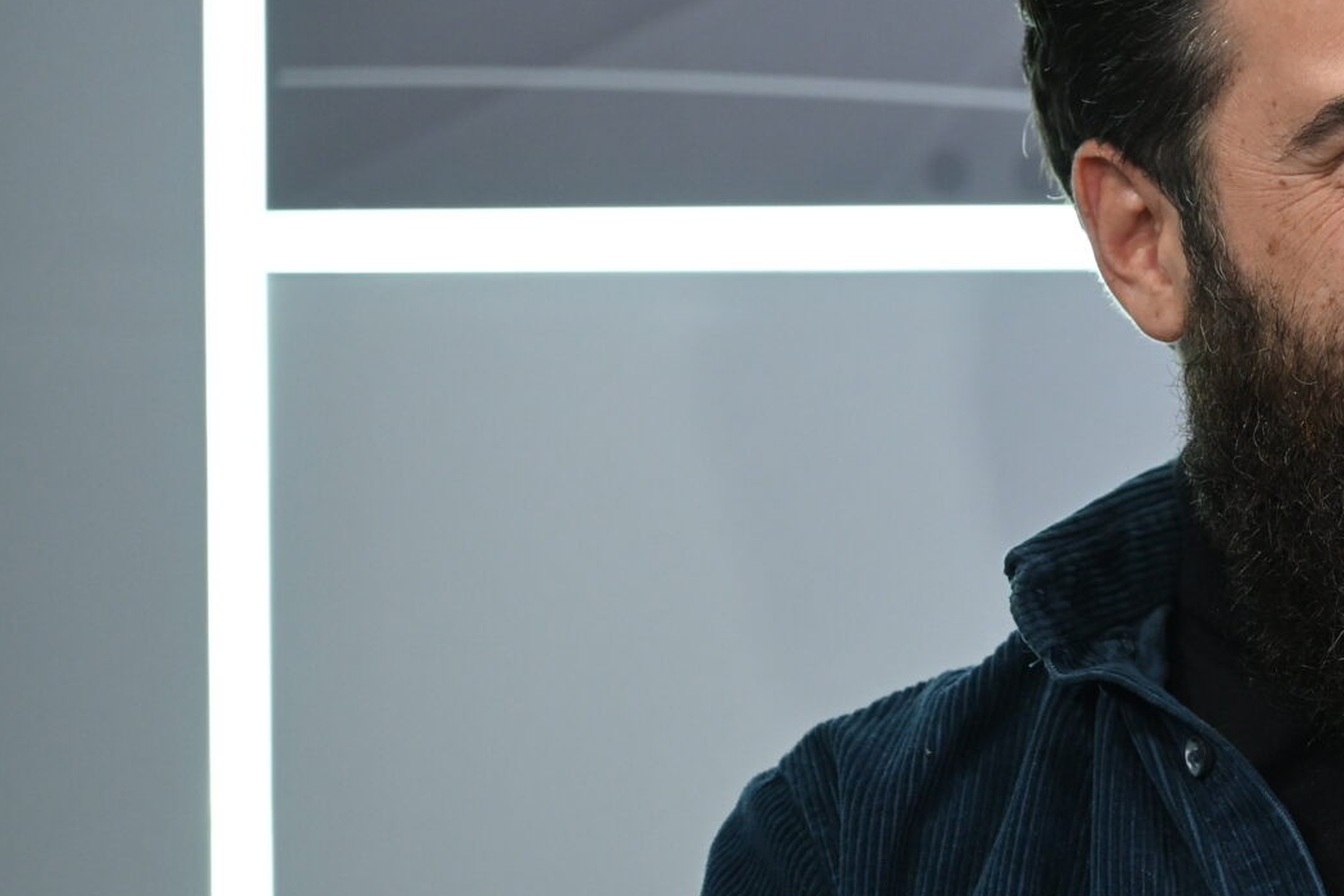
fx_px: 11050
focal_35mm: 296
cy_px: 671
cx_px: 1571
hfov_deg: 6.9
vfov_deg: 4.6
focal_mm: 120
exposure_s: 1/160
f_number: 4
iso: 1250
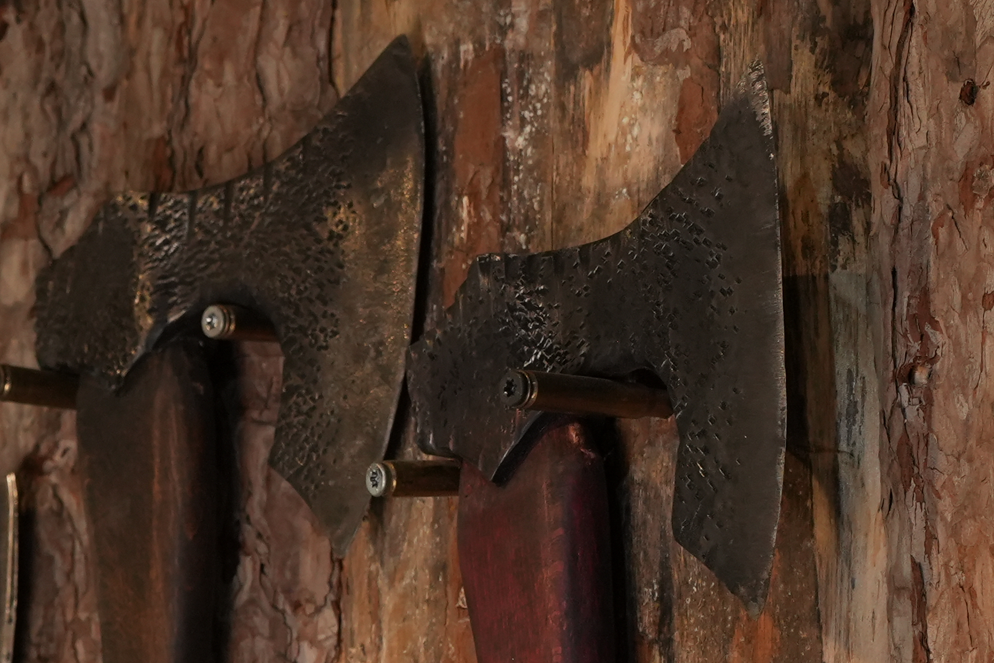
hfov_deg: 12.0
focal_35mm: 170
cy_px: 741
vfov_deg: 8.0
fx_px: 4694
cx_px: 175
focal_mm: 42
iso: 1250
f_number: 5.6
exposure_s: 1/200
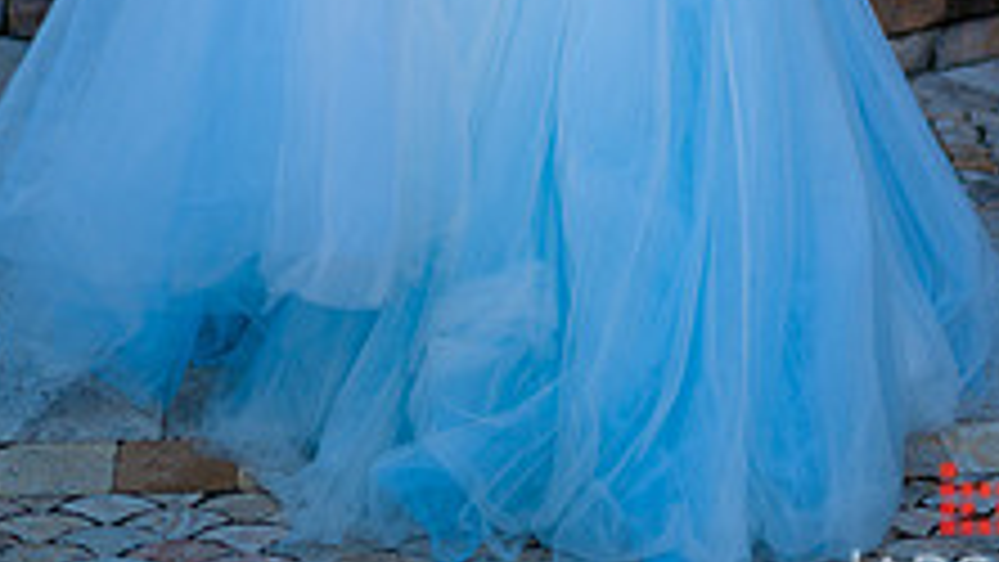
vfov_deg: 10.9
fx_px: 2809
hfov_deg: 20.2
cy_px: -319
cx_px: 583
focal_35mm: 106
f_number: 2
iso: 200
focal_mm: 50
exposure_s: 1/125
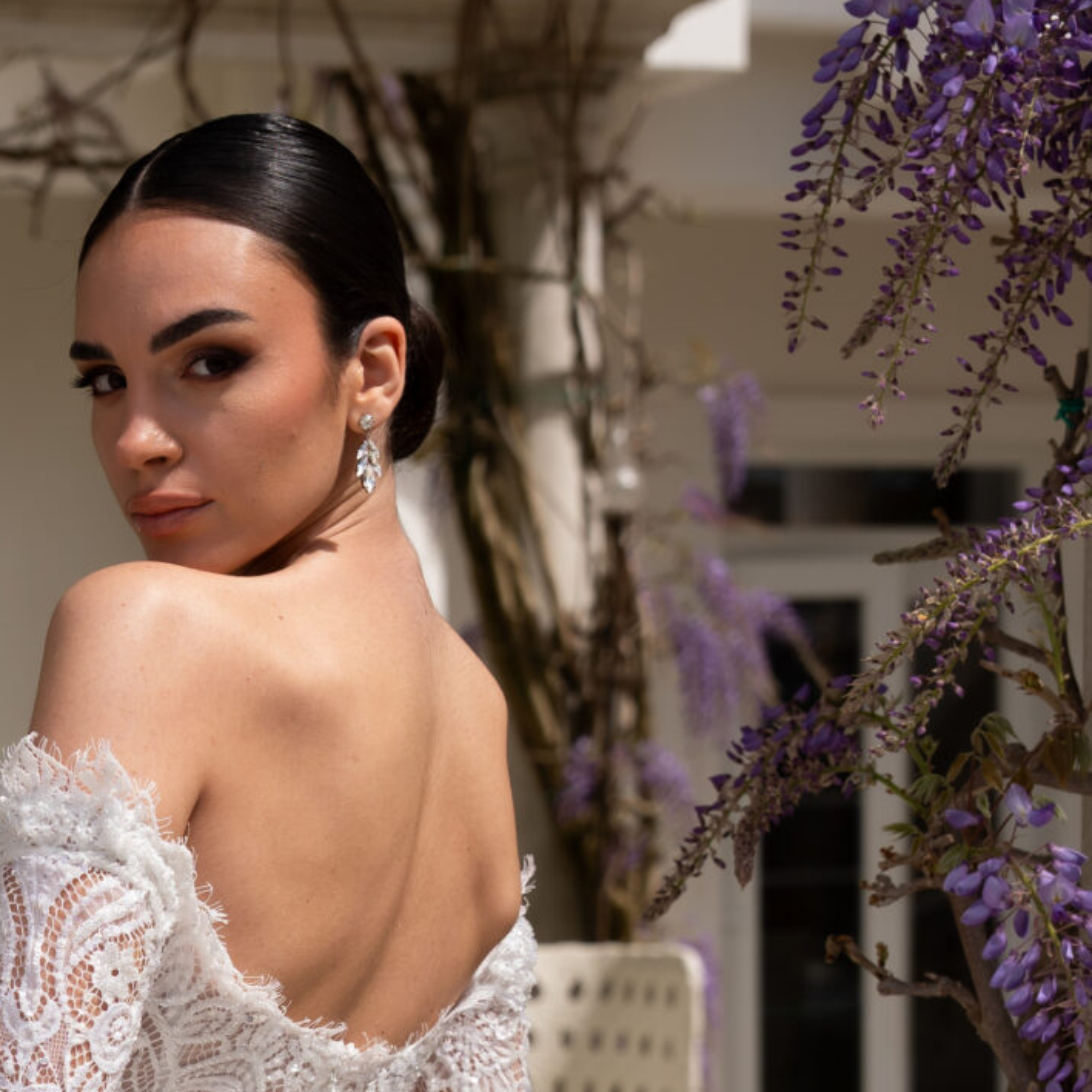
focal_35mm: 132
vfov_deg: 12.9
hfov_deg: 13.1
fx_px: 4711
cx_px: 18
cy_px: 1275
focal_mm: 43
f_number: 4.5
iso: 64
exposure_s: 1/640
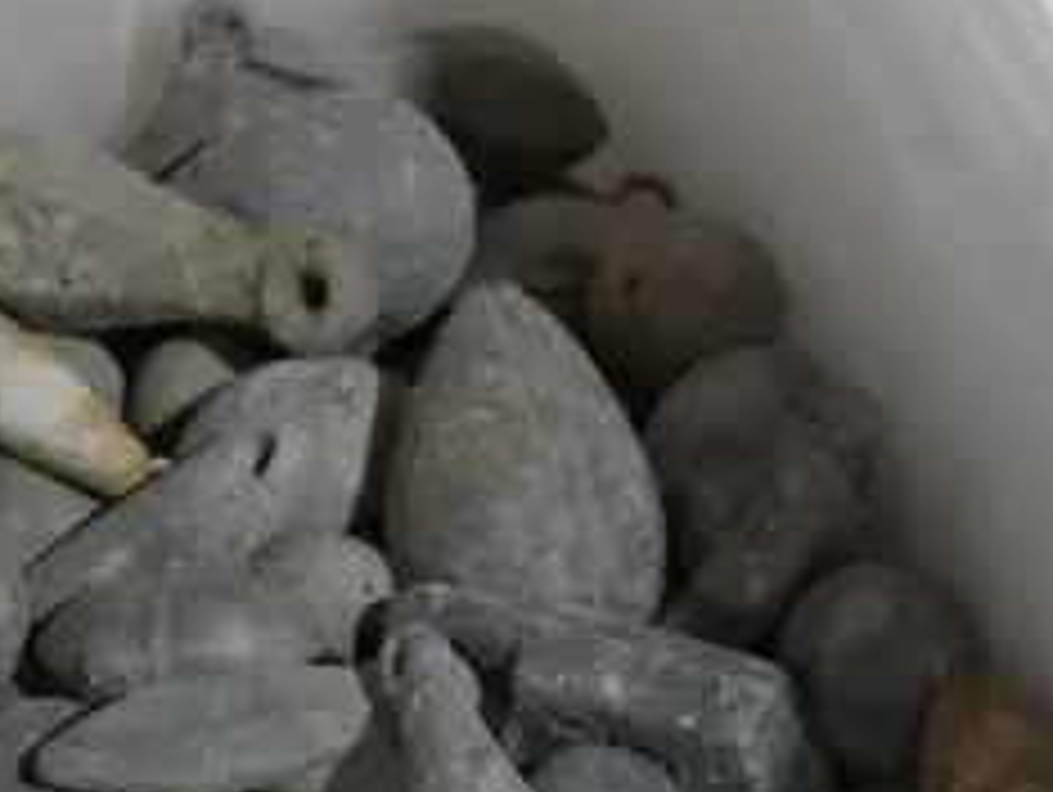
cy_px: 317
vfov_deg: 8.5
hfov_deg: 11.2
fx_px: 5329
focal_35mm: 175
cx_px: 954
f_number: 4.5
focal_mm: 20
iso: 320
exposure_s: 1/60
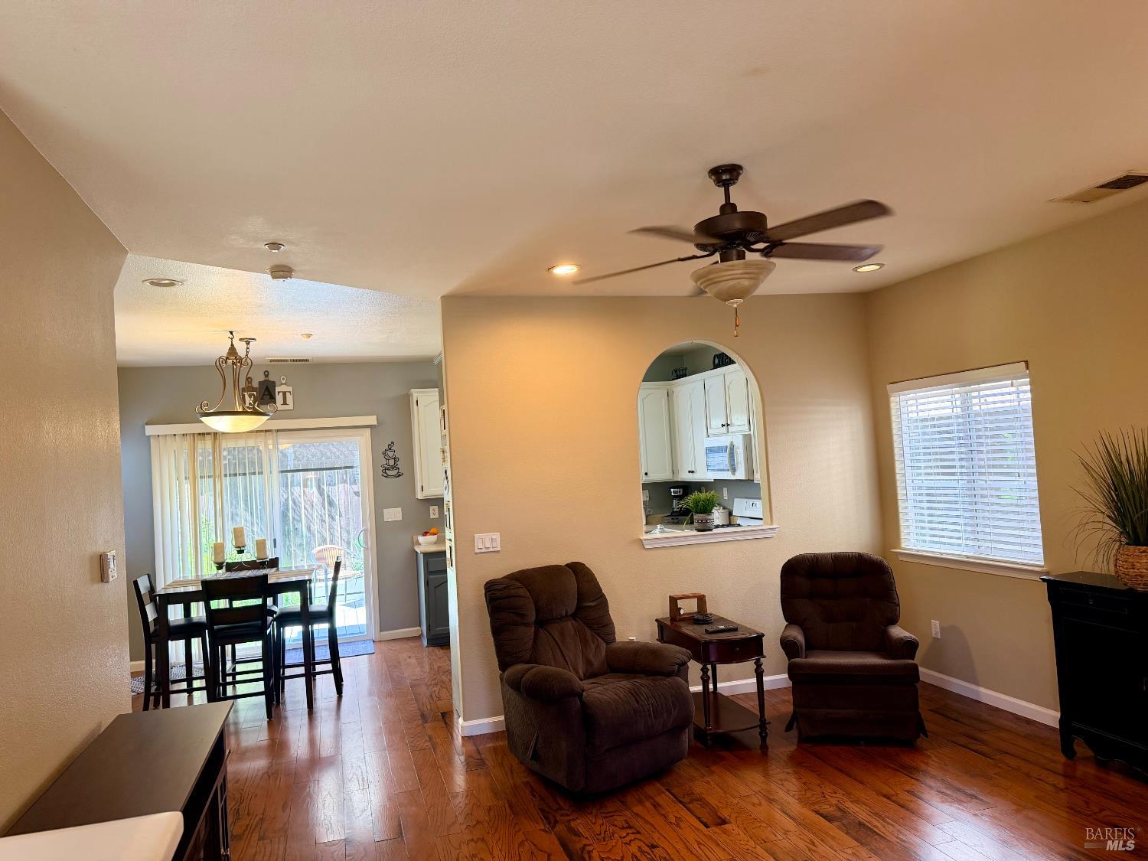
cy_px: 430
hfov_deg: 71.6
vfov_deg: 56.8
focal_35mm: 24
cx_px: 574
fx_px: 796
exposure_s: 1/120
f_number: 1.78
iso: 200
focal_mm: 6.76
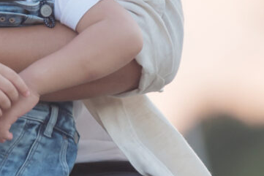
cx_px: -39
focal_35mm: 1418
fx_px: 10402
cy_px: 14
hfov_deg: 1.5
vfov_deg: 1.0
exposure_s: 1/500
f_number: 2.8
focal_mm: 200
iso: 320
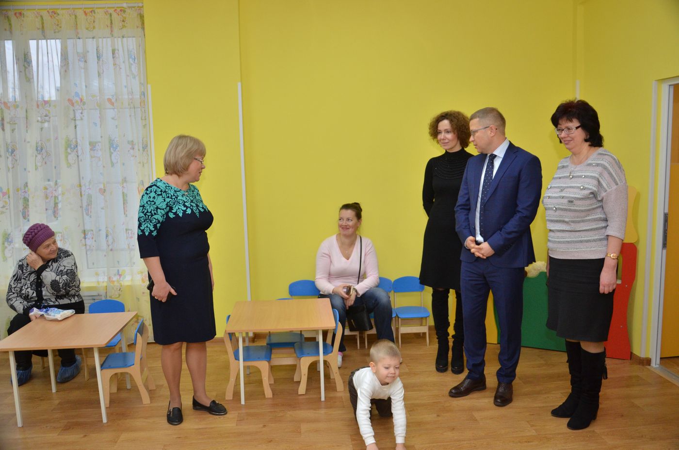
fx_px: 593
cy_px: 225
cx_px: 340
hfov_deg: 59.6
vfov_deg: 41.5
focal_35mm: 32
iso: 800
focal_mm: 21
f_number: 3.8
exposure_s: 1/200
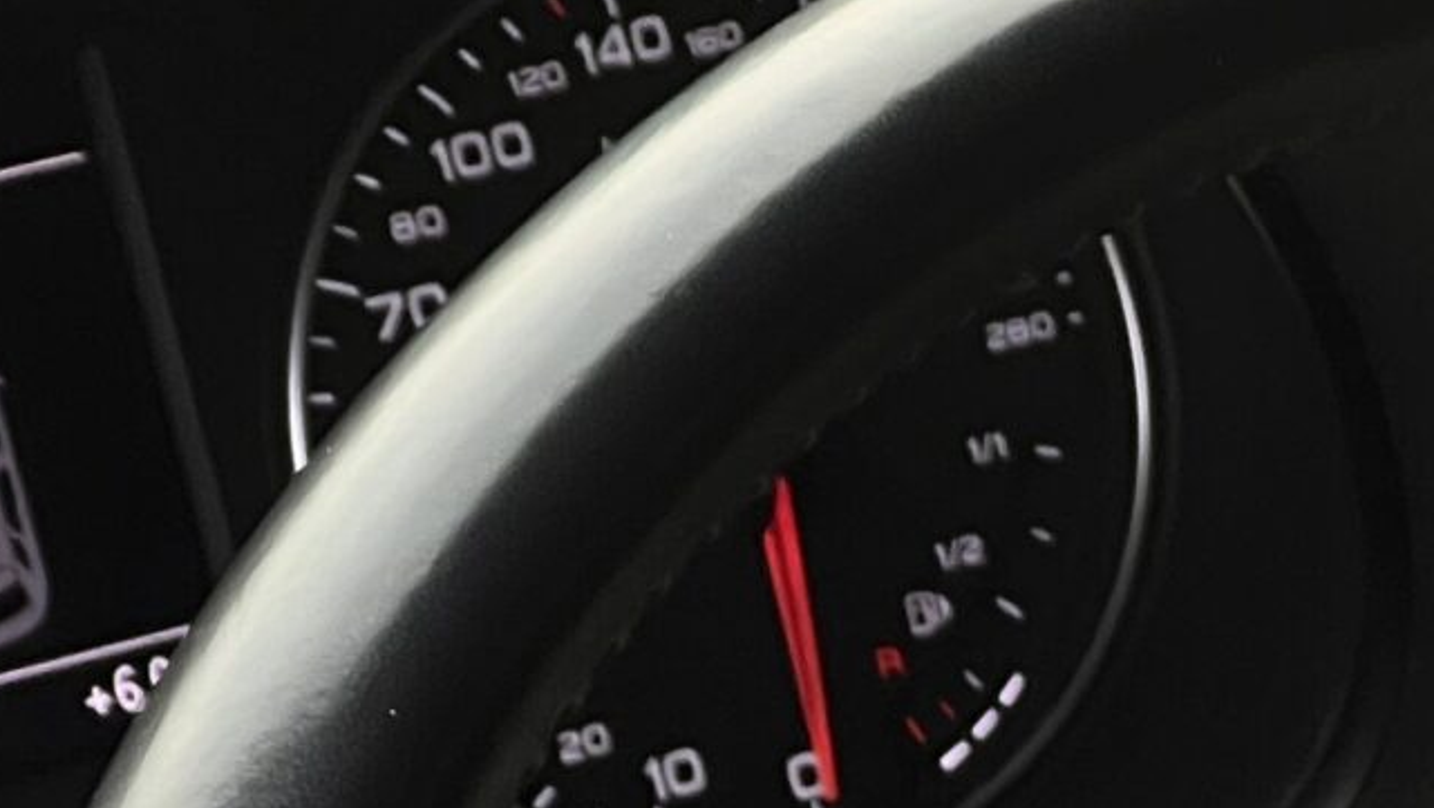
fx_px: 12742
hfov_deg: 6.4
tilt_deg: -28.3
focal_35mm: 335
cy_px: 1784
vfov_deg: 3.6
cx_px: 1667
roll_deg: +1.4
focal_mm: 9
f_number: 2.8
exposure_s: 1/99
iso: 100
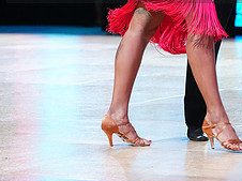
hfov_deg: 9.0
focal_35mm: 220
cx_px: 155
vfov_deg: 6.7
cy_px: -32
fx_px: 1536
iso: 2500
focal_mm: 89
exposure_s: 1/320
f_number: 4
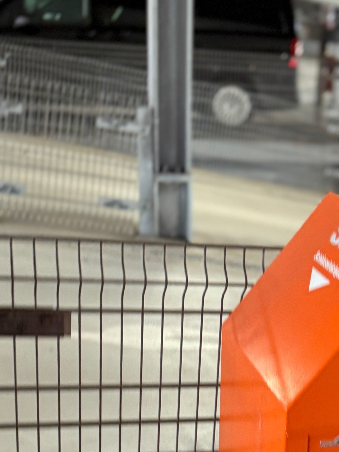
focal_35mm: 69
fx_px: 901
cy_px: 446
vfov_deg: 26.7
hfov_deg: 20.7
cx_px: 324
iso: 200
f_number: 1.78
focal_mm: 6.76
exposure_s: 1/50
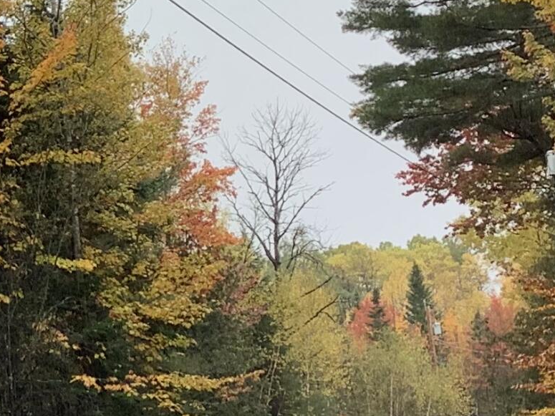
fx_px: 1924
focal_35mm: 120
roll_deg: +2.4
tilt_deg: +6.4
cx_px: -172
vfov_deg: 12.3
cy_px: 226
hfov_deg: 15.6
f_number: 2.4
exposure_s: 1/121
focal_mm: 3.3
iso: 25
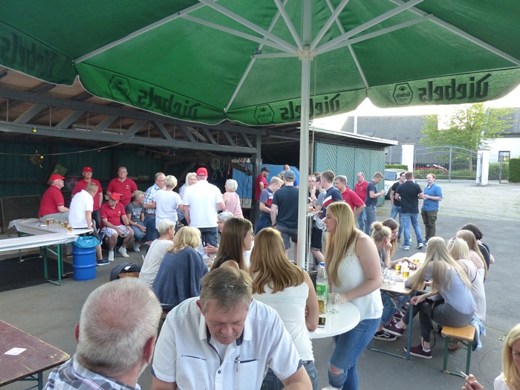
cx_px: 260
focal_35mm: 27
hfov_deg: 65.3
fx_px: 406
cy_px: 195
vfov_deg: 51.4
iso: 250
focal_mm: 4.9
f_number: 2.8
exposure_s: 1/60
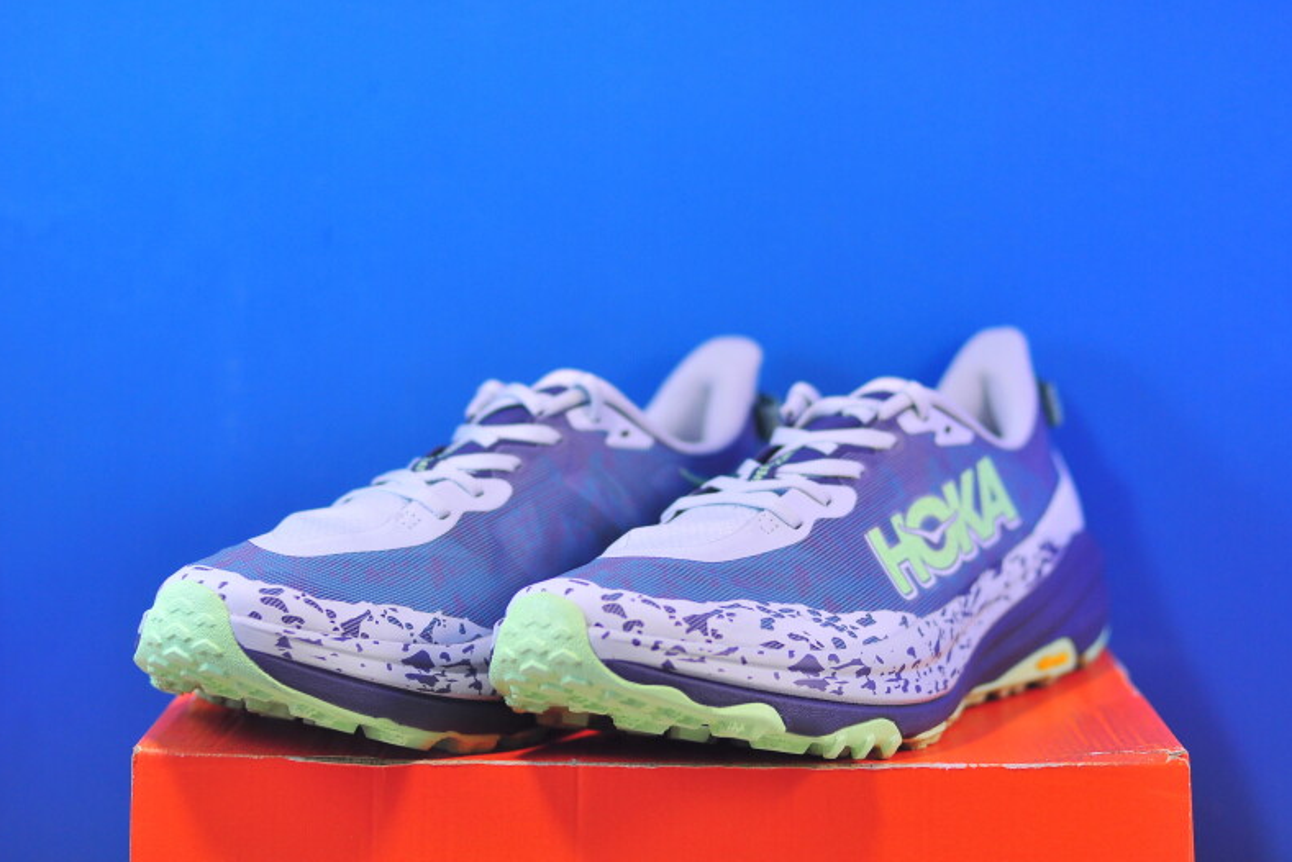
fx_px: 2728
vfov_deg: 18.0
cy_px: 432
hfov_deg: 26.6
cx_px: 641
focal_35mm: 76
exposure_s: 1/320
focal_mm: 50
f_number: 2.2
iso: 250
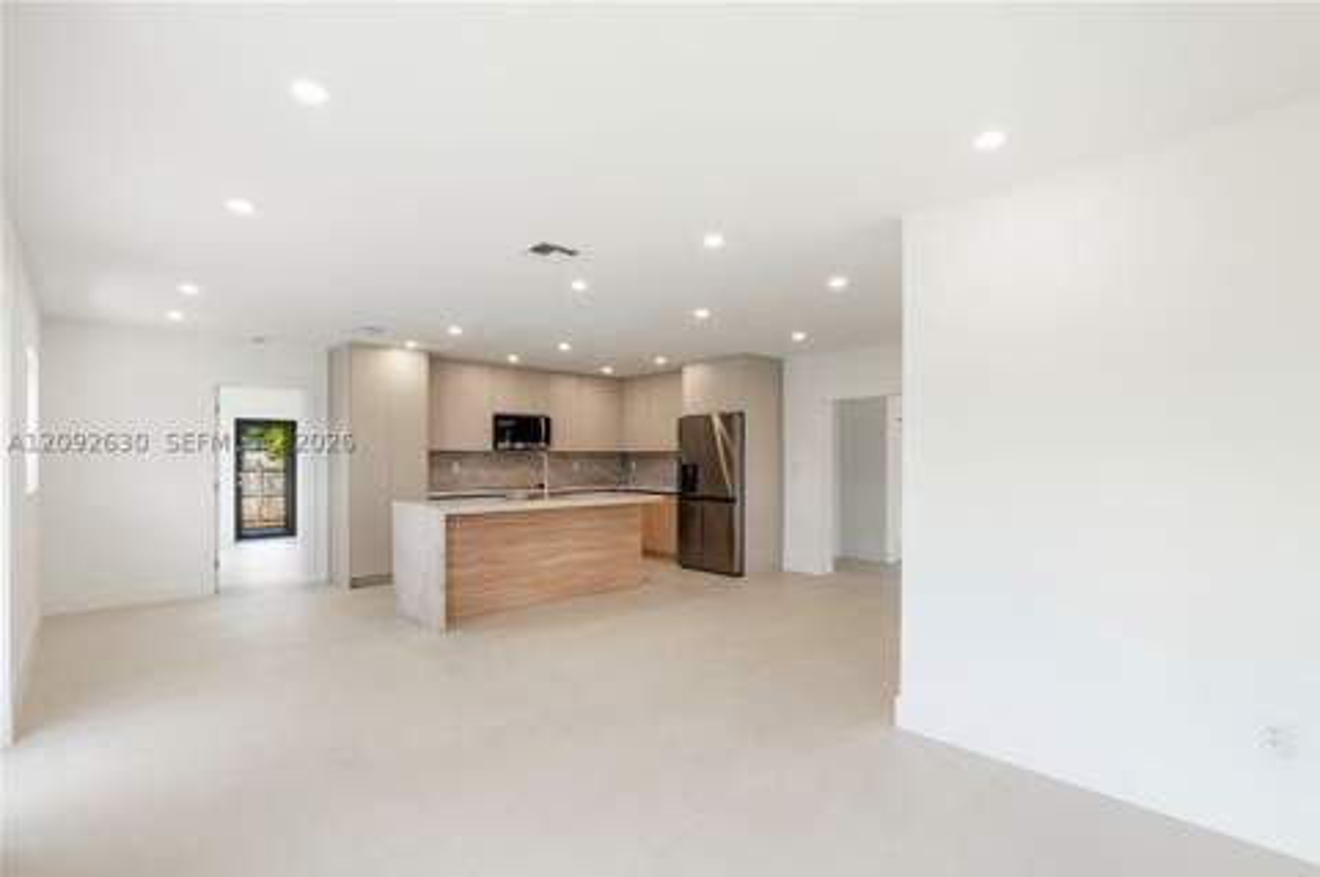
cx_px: 660
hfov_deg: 95.0
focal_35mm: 16
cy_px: 438
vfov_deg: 71.9
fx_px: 604
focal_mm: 11
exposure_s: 1/640
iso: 250
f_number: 6.3
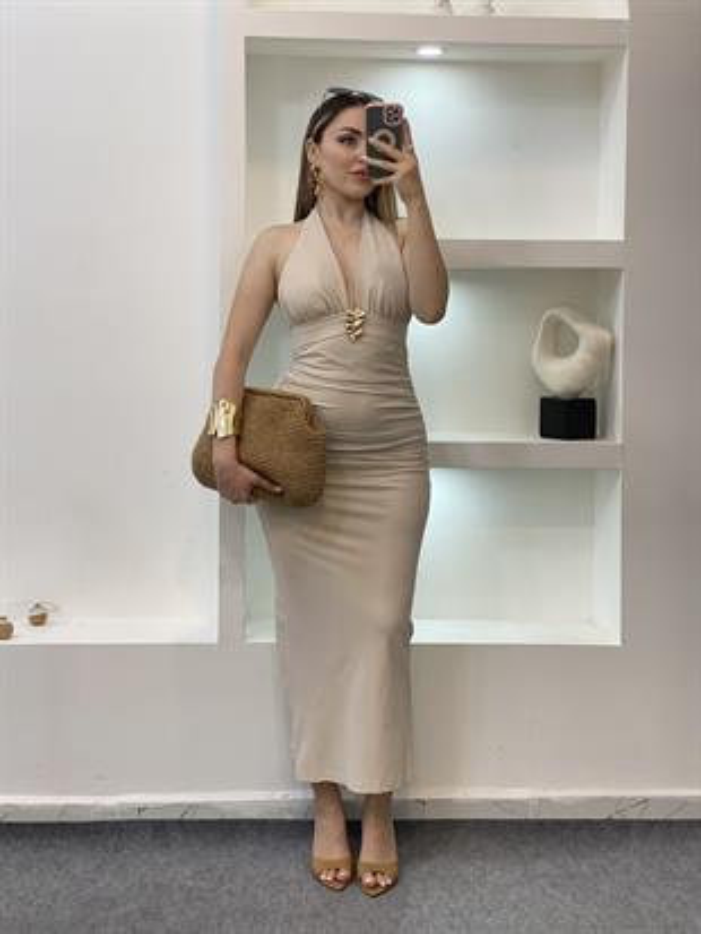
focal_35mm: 52
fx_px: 1403
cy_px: 467
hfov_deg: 28.0
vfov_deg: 36.8
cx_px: 350
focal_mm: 6
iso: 80
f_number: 2
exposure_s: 1/100
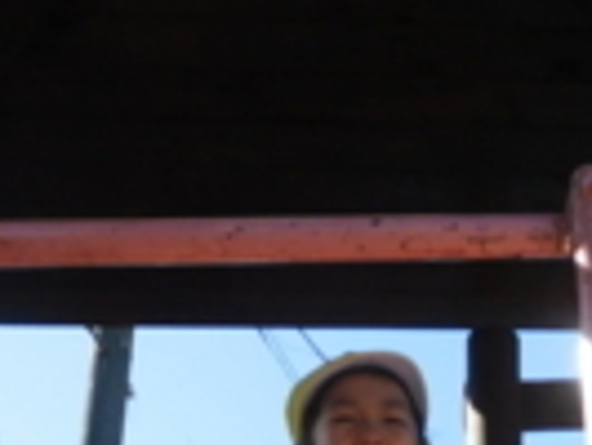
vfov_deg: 18.3
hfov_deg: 24.8
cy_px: 587
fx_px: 1284
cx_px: 588
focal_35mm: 75
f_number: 3.4
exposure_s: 1/500
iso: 125
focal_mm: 4.5
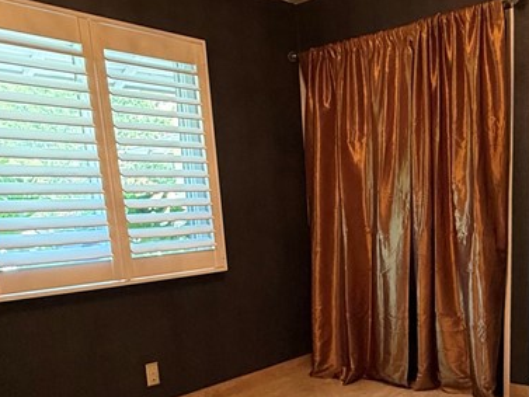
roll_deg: +2.5
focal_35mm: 38
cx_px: 366
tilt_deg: -11.7
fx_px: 581
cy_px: 330
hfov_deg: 47.9
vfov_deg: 36.2
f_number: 2.2
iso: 400
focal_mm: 2.22
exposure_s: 1/60
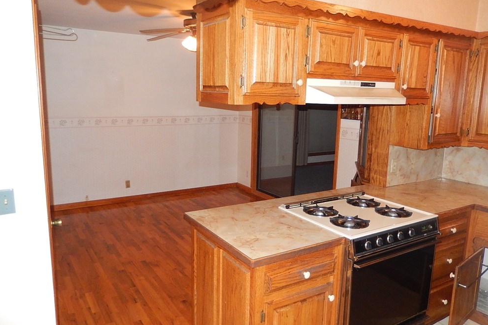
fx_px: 366
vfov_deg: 47.9
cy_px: 163
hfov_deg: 67.4
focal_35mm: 27
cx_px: 244
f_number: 3.4
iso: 500
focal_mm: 4.5
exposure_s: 1/30
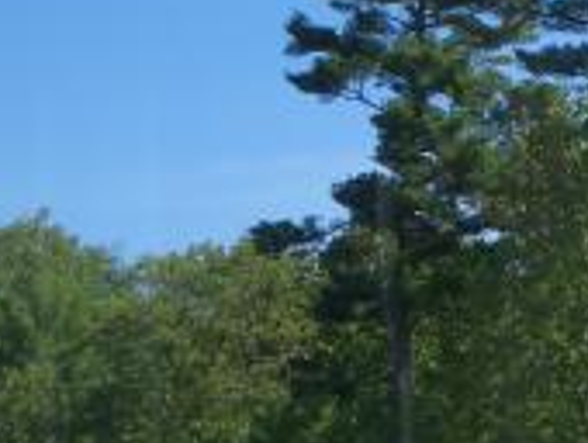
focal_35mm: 140
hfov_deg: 13.4
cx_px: 837
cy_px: 208
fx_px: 2381
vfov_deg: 10.6
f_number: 4.6
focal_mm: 6.8
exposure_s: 1/250
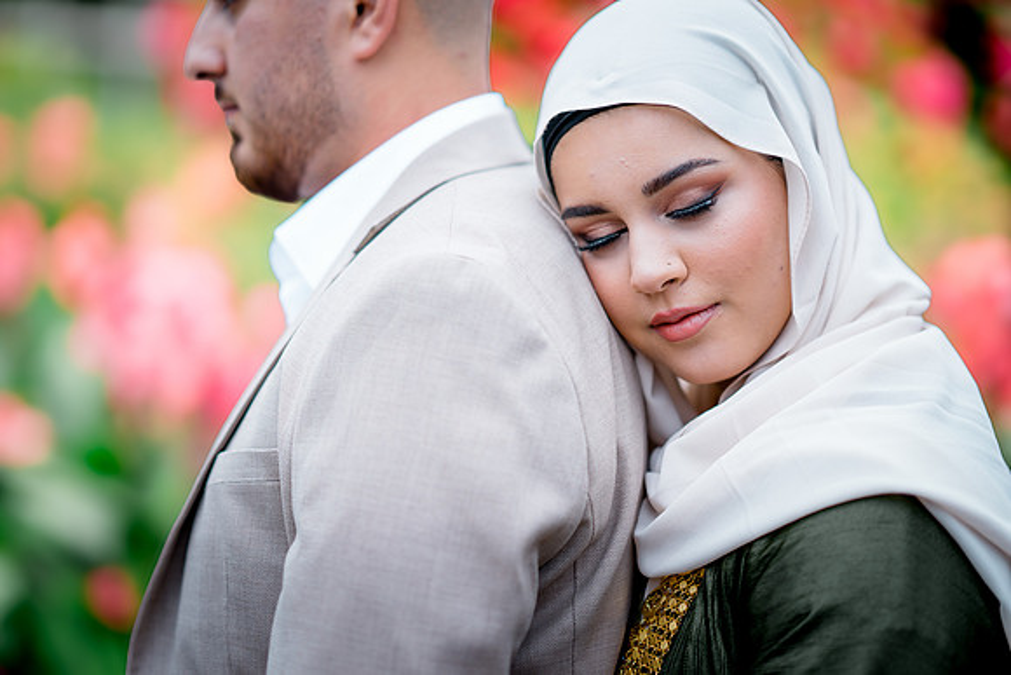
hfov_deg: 23.9
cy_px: 338
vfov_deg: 16.1
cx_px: 506
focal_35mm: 85
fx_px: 2388
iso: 100
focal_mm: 85
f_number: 1.4
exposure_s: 1/2000
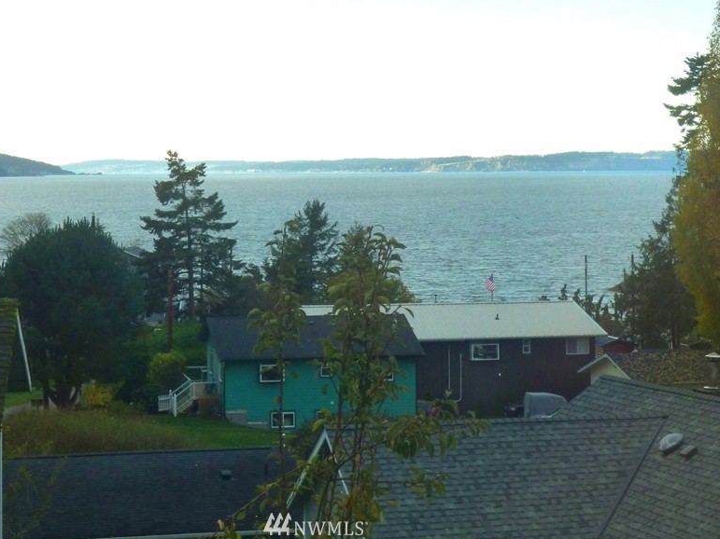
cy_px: 201
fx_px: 2017
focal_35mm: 97
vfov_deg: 15.2
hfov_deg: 20.2
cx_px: 316
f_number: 4.3
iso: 200
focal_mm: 12.29
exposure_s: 1/640
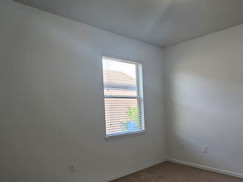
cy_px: 116
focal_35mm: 24
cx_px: 185
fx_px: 168
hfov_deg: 66.7
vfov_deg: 56.0
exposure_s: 1/60
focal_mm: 2.2
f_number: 2.2
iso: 160
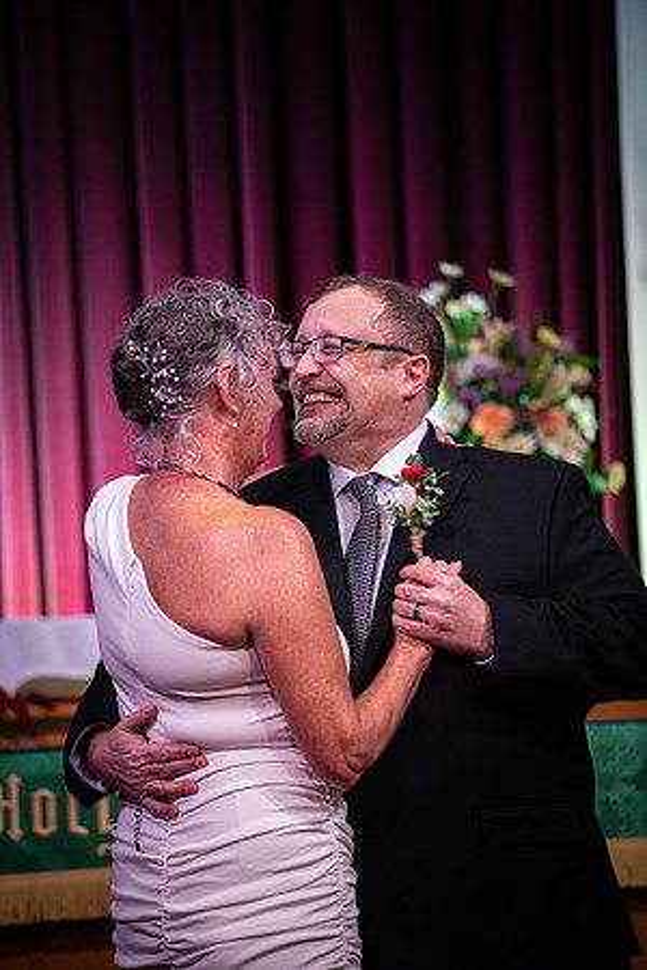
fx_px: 5391
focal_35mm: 200
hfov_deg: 6.9
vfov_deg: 10.3
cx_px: 324
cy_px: 485
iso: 800
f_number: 2.8
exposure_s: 1/200
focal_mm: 200
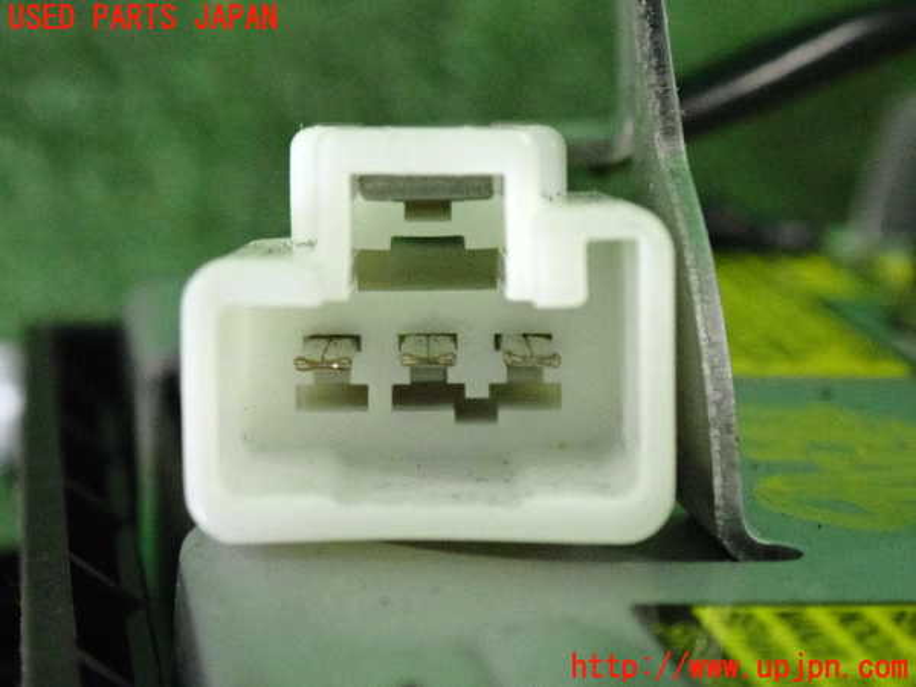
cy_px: 344
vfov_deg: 14.8
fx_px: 2646
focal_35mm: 100
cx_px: 458
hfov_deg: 19.6
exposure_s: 1/125
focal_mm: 18
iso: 3200
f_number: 4.9
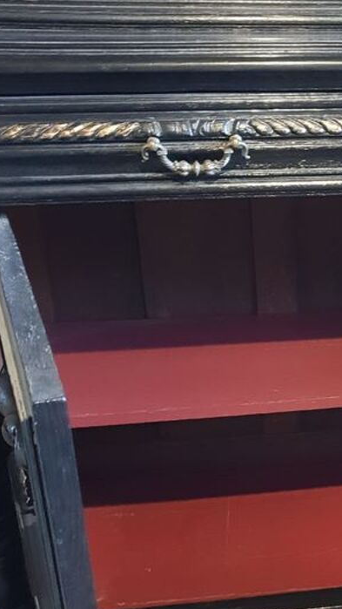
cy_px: 344
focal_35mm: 54
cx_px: 385
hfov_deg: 21.0
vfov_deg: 38.4
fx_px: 871
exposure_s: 1/10
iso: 640
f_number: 1.5
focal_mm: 4.3
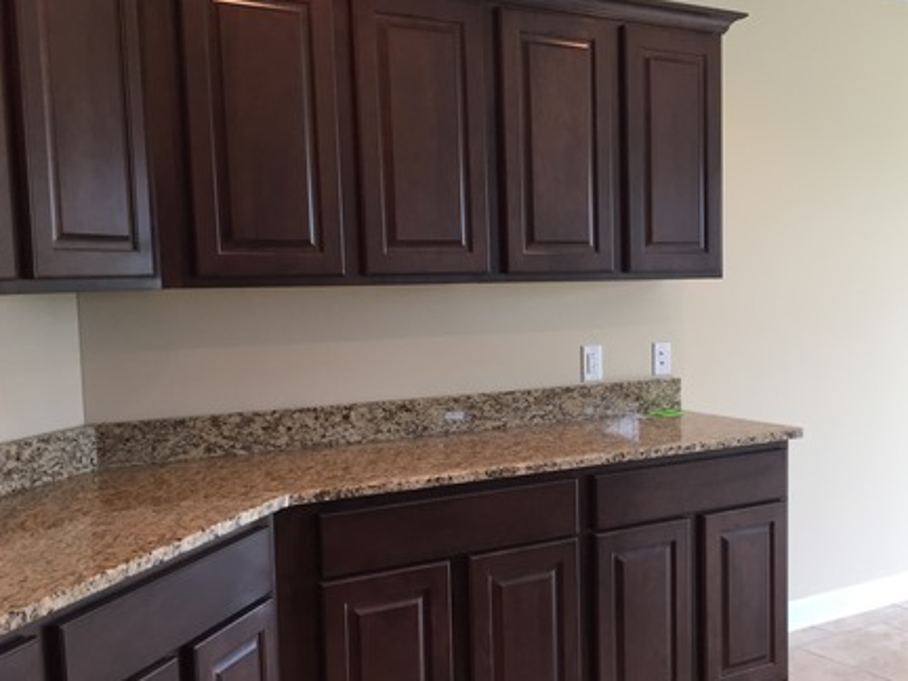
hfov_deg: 42.9
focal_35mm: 43
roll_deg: +0.7
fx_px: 1128
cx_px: 645
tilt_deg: -7.0
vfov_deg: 33.5
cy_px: 399
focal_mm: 4.15
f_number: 2.2
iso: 32
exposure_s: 1/33
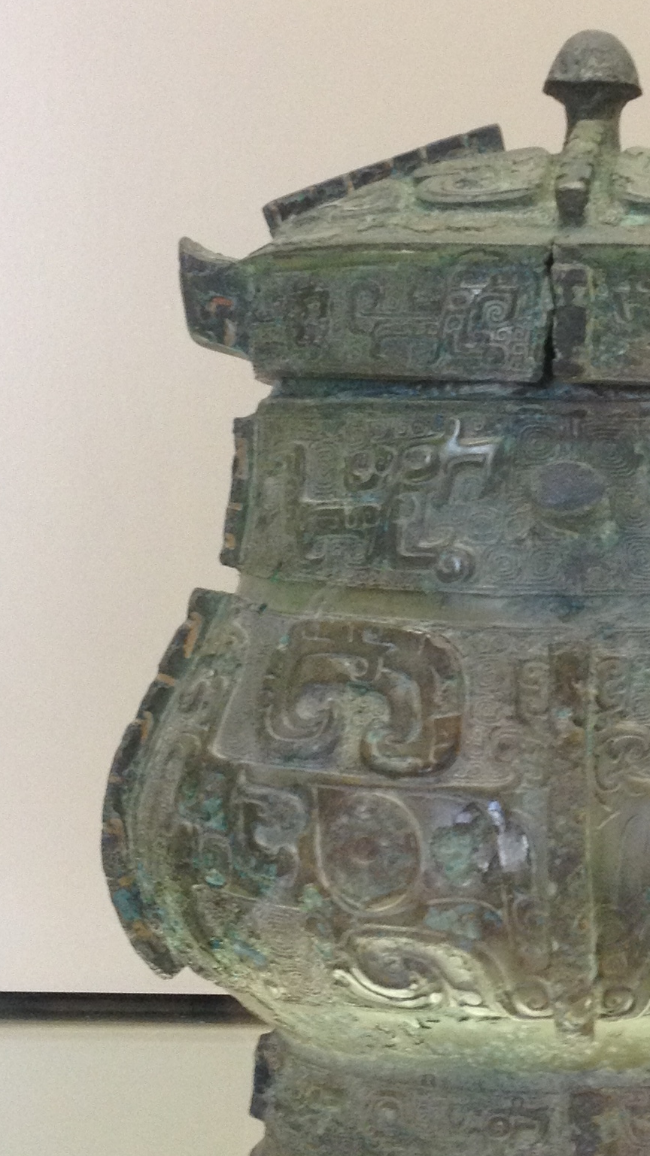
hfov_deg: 14.8
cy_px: 531
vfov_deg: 26.2
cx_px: 589
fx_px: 2483
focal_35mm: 81
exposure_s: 1/20
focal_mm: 4.28
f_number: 2.4
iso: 125
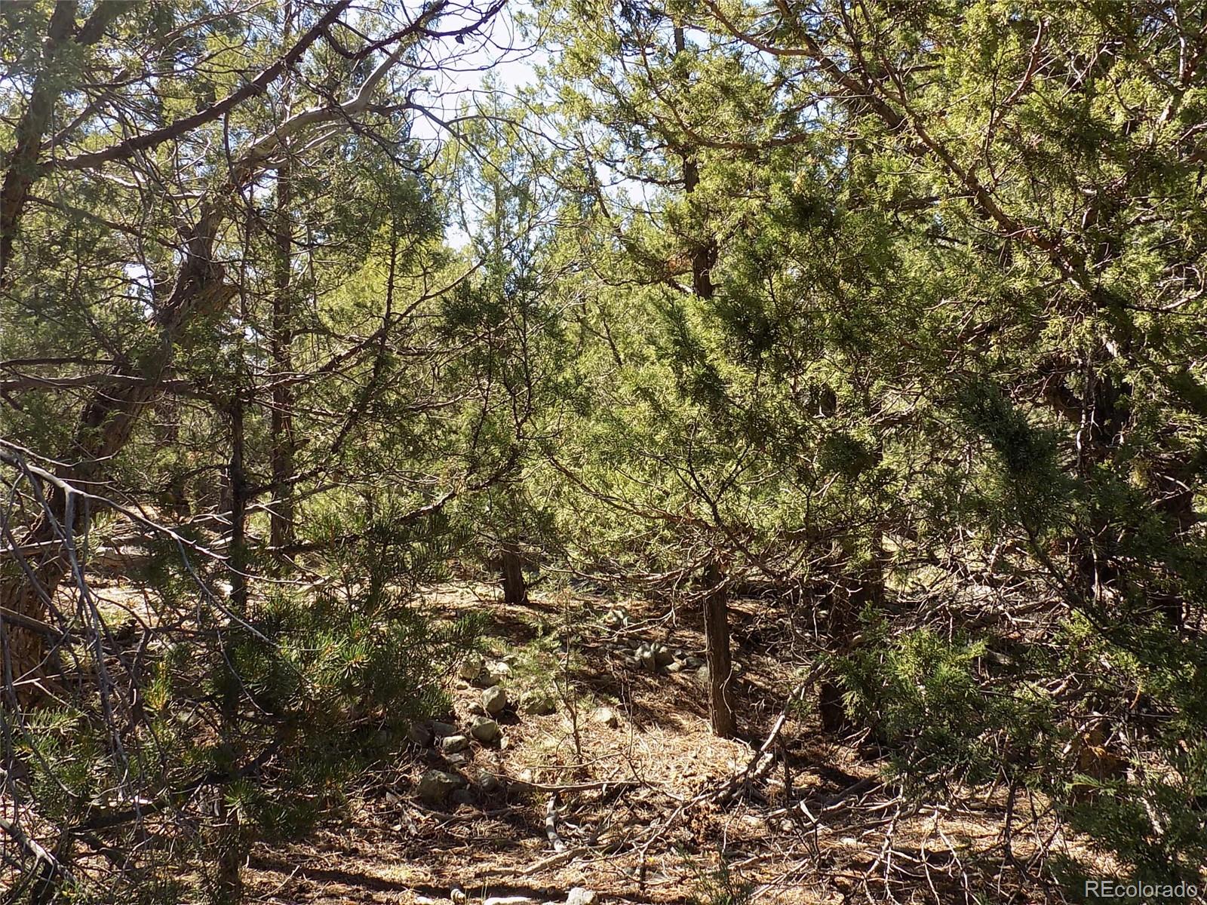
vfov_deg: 46.8
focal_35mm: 30
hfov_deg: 60.0
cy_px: 452
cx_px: 604
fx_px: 1046
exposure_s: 1/200
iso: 80
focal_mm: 5.3
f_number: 3.3
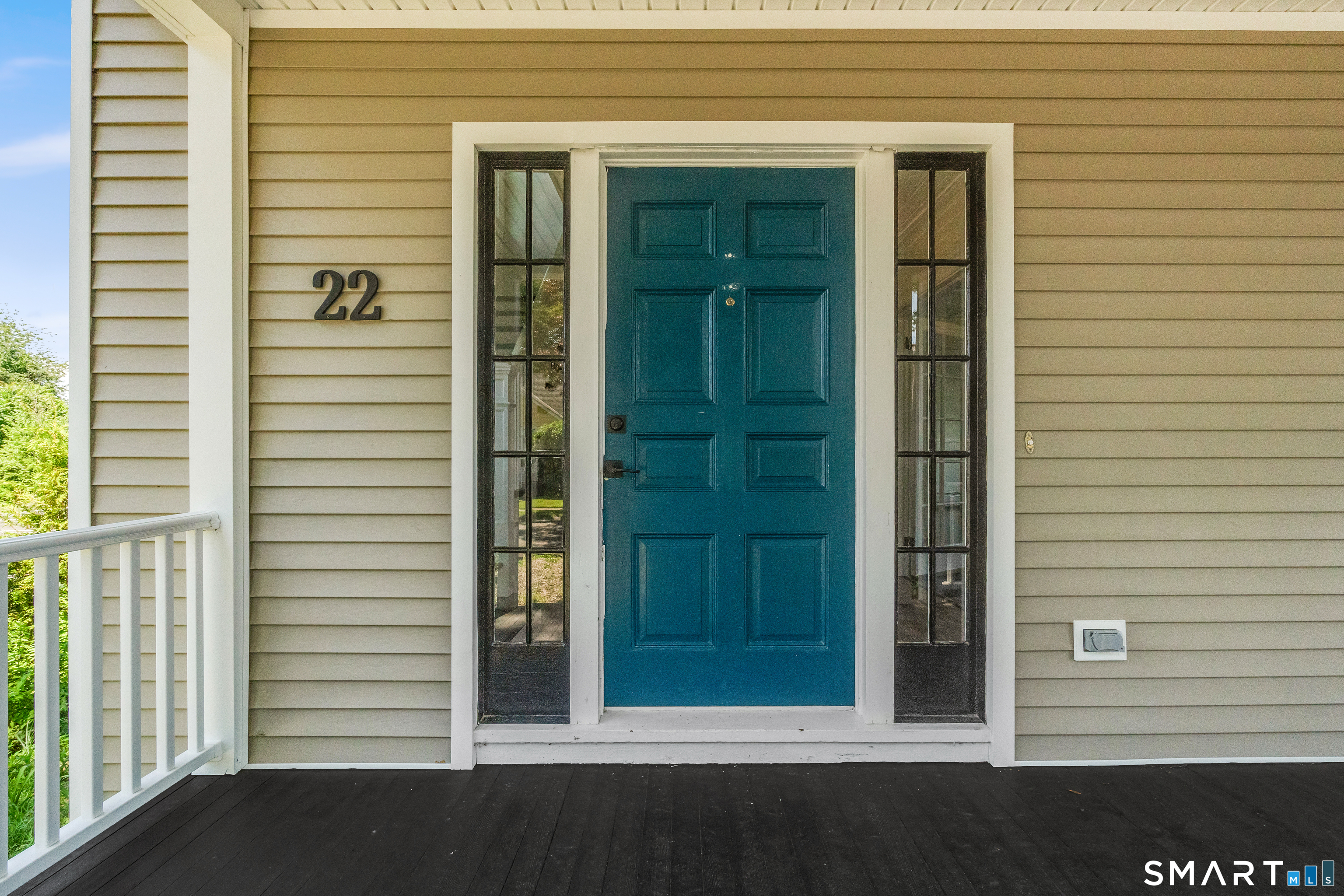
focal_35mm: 16
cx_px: 672
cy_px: 448
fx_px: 616
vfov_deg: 72.1
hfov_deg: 95.0
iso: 2000
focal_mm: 11
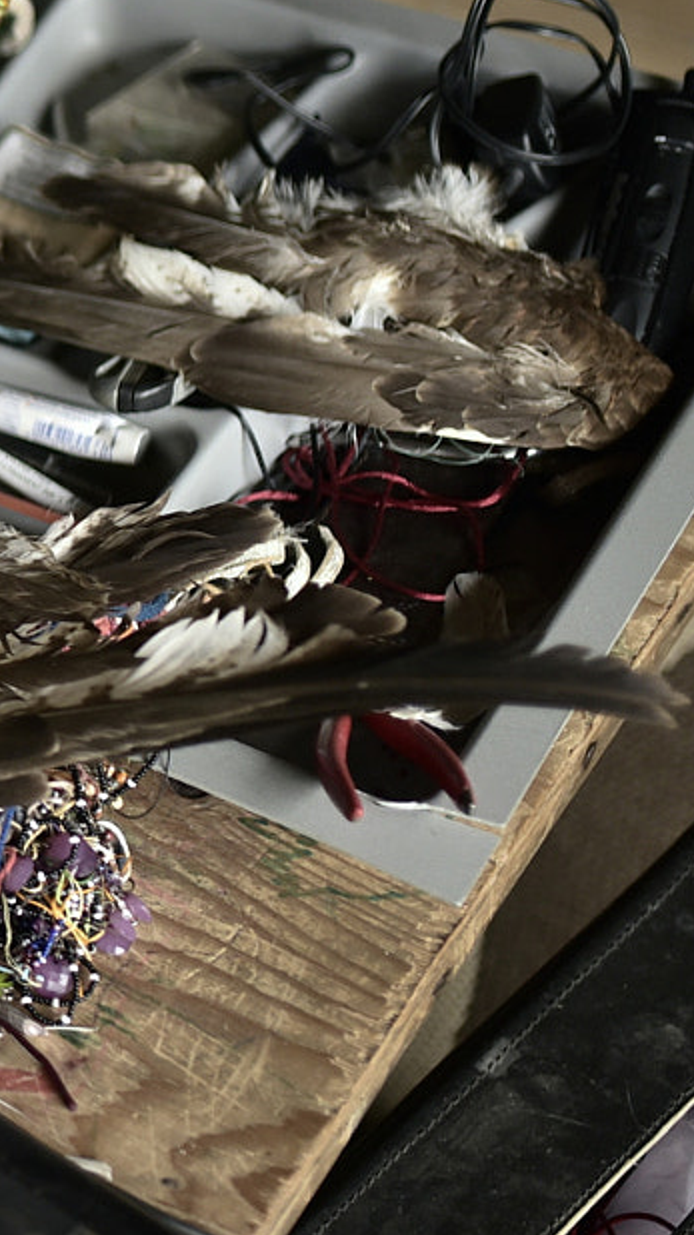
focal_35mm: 95
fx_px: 3112
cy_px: 386
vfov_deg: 22.3
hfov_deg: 11.5
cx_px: -658
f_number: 1.4
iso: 400
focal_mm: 35
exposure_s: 1/160
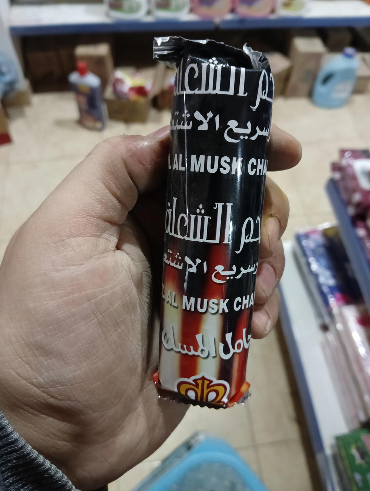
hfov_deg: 53.2
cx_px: 185
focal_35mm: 26
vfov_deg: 67.2
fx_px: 370
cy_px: 246
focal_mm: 4.05
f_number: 1.8
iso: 1600
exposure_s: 1/16.7
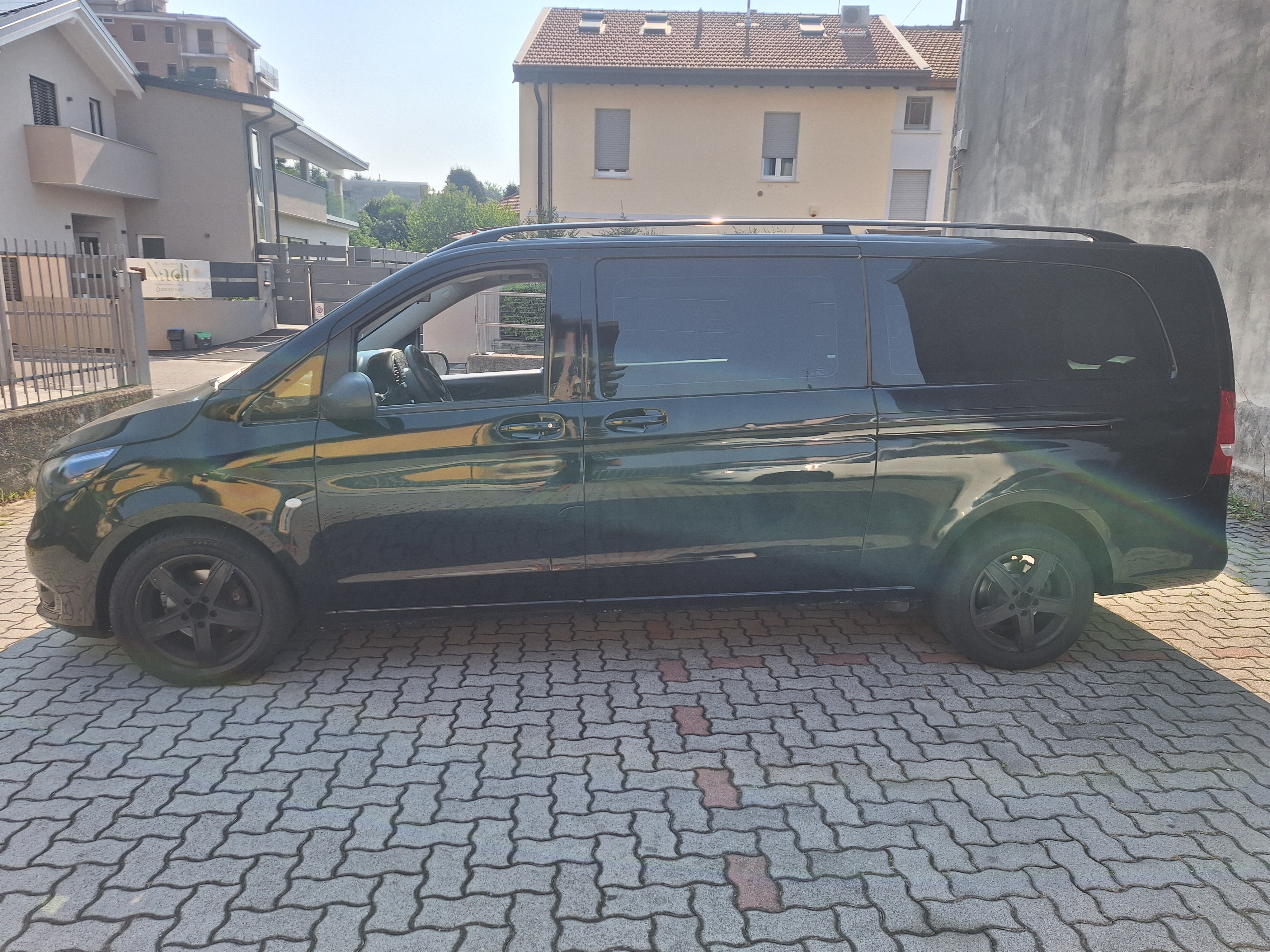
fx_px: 844
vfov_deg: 58.9
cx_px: 635
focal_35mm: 23
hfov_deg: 73.9
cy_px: 476
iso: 40
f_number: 1.8
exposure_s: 1/996
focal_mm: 5.54
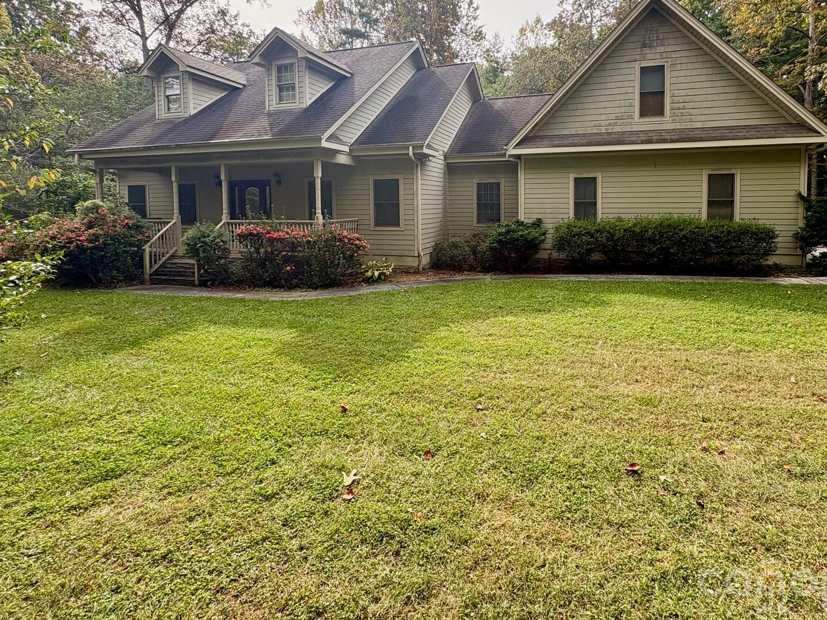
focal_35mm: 18
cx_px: 479
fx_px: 430
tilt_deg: -3.7
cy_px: 223
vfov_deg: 70.2
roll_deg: +0.2
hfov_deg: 87.1
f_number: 2.2
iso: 64
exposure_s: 1/368
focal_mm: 2.22
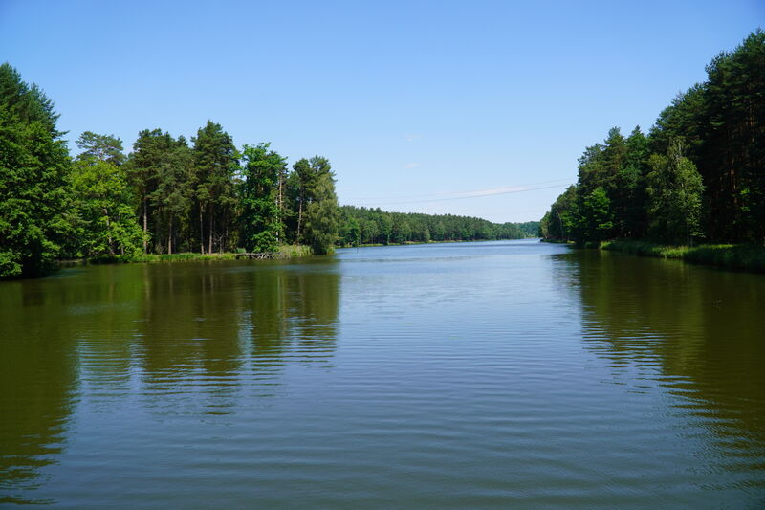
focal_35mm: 27
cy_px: 255
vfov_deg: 47.9
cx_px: 382
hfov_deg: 67.4
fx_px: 574
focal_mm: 18
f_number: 5
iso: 100
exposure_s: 1/500
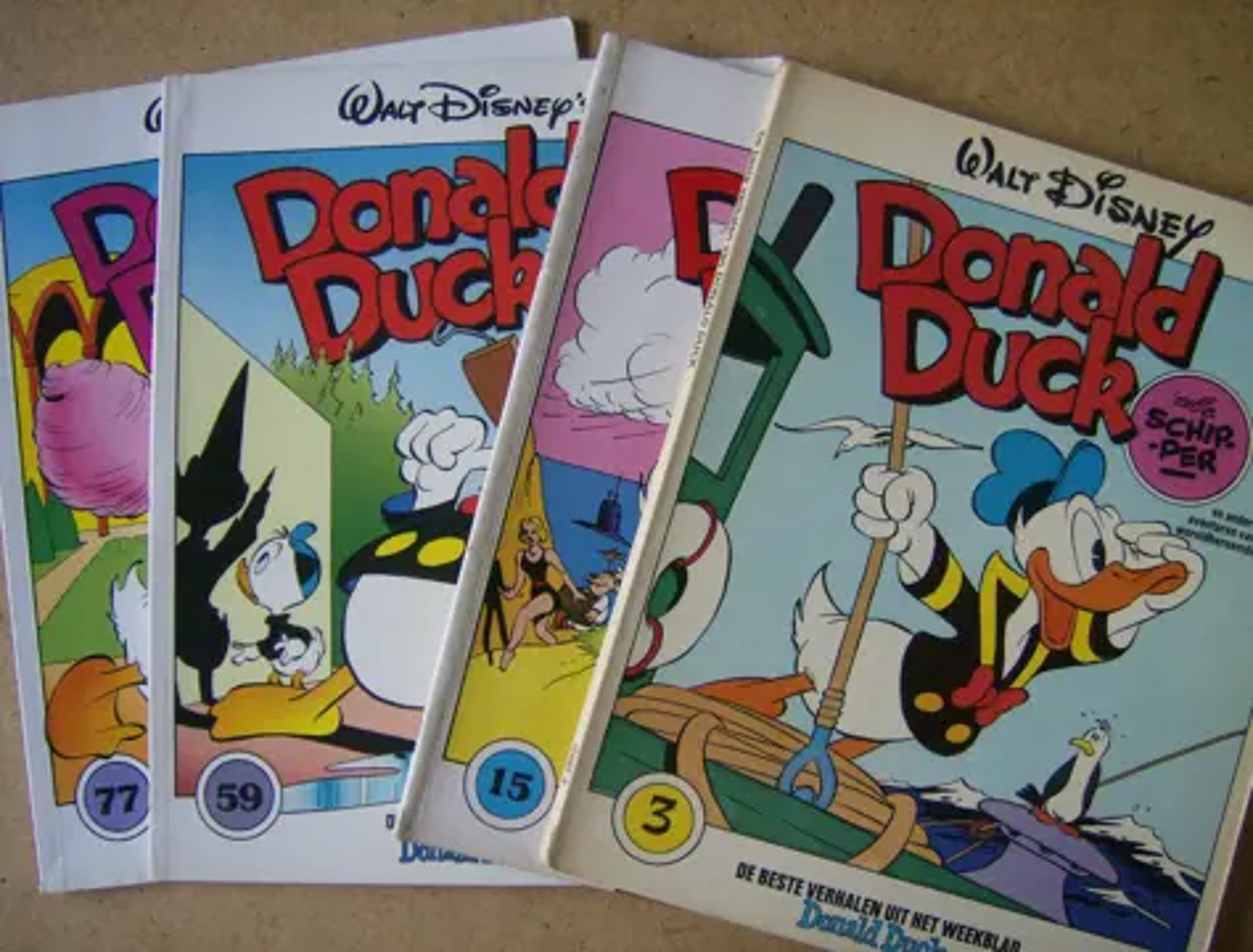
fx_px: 1309
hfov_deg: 51.2
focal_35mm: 36
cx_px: 626
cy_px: 476
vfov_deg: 40.0
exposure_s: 1/64
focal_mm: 6
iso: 196
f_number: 2.8
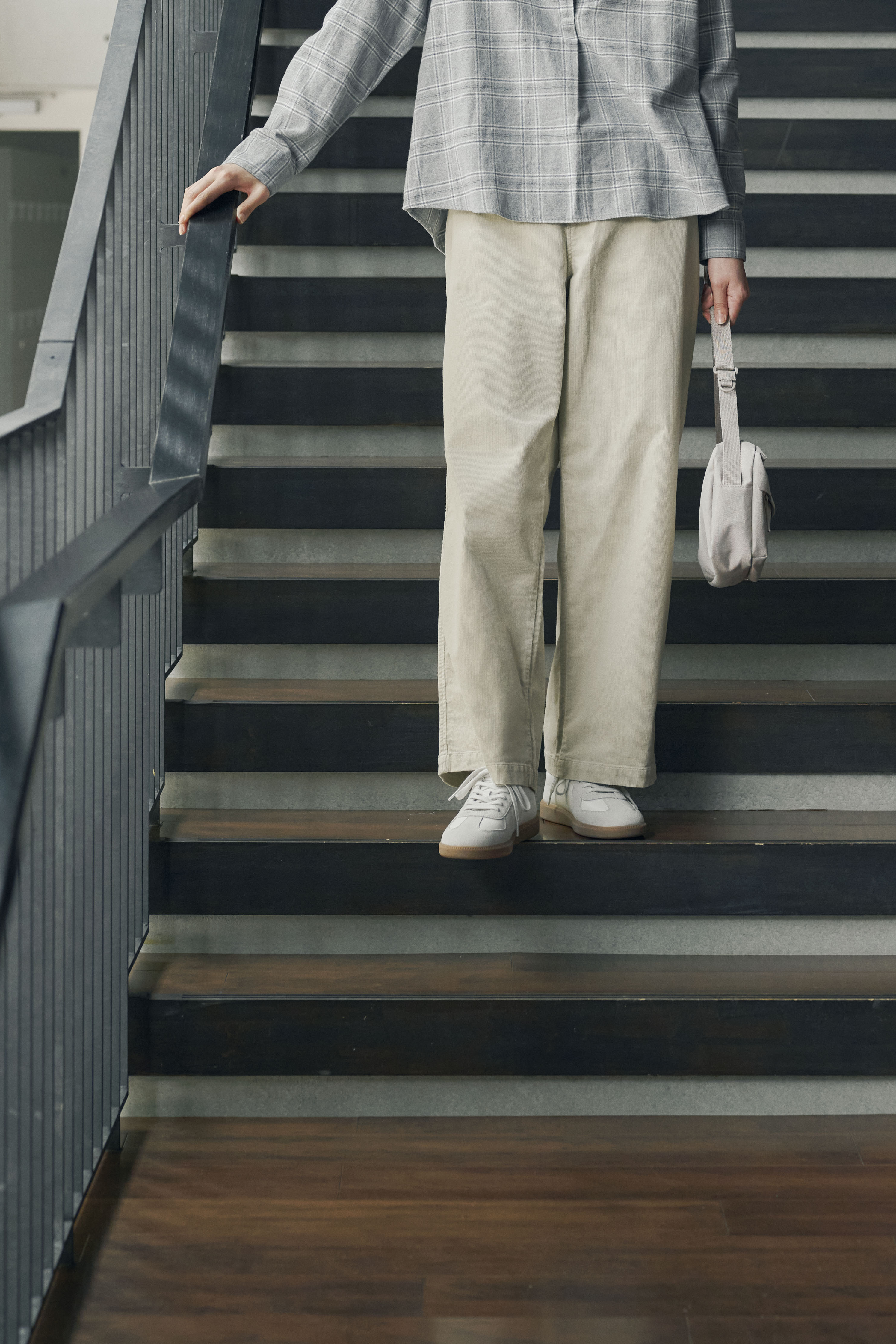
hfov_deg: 14.9
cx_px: 524
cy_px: 238
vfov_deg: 21.8
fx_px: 3435
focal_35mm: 92
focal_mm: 50
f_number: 3.5
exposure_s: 1/500
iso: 640
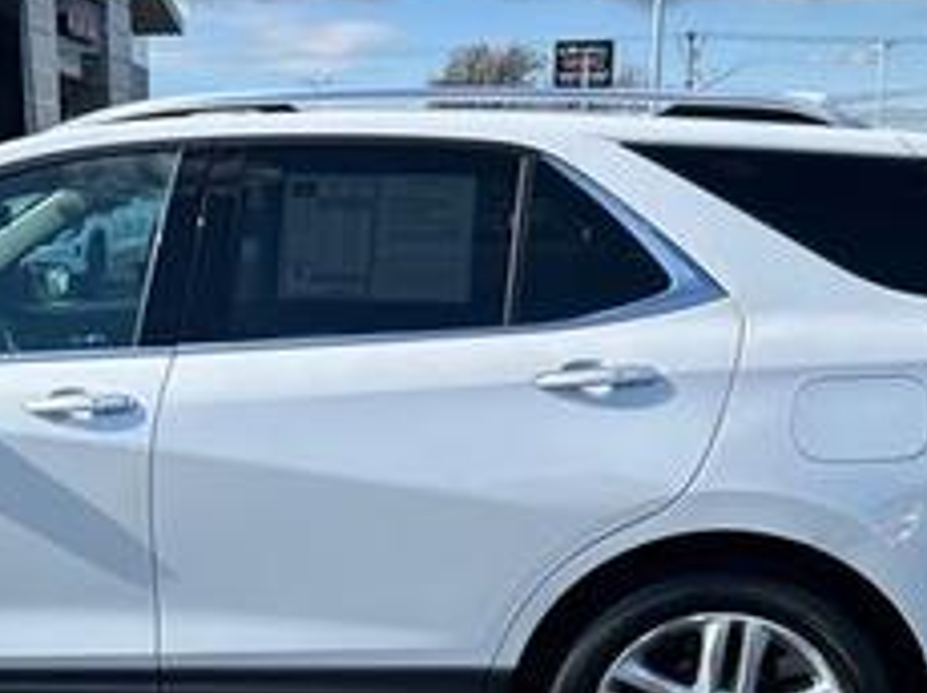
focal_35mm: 57
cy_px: 572
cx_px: 262
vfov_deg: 25.1
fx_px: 1525
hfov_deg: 33.3
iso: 50
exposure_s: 1/4831
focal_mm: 5.7
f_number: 1.5
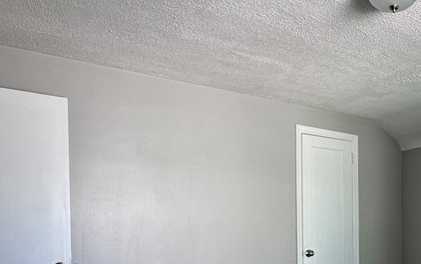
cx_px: 340
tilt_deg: -0.3
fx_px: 413
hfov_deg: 50.5
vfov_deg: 33.7
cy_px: 230
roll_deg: +0.8
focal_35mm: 36
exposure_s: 1/99
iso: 64
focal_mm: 2.22
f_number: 2.2
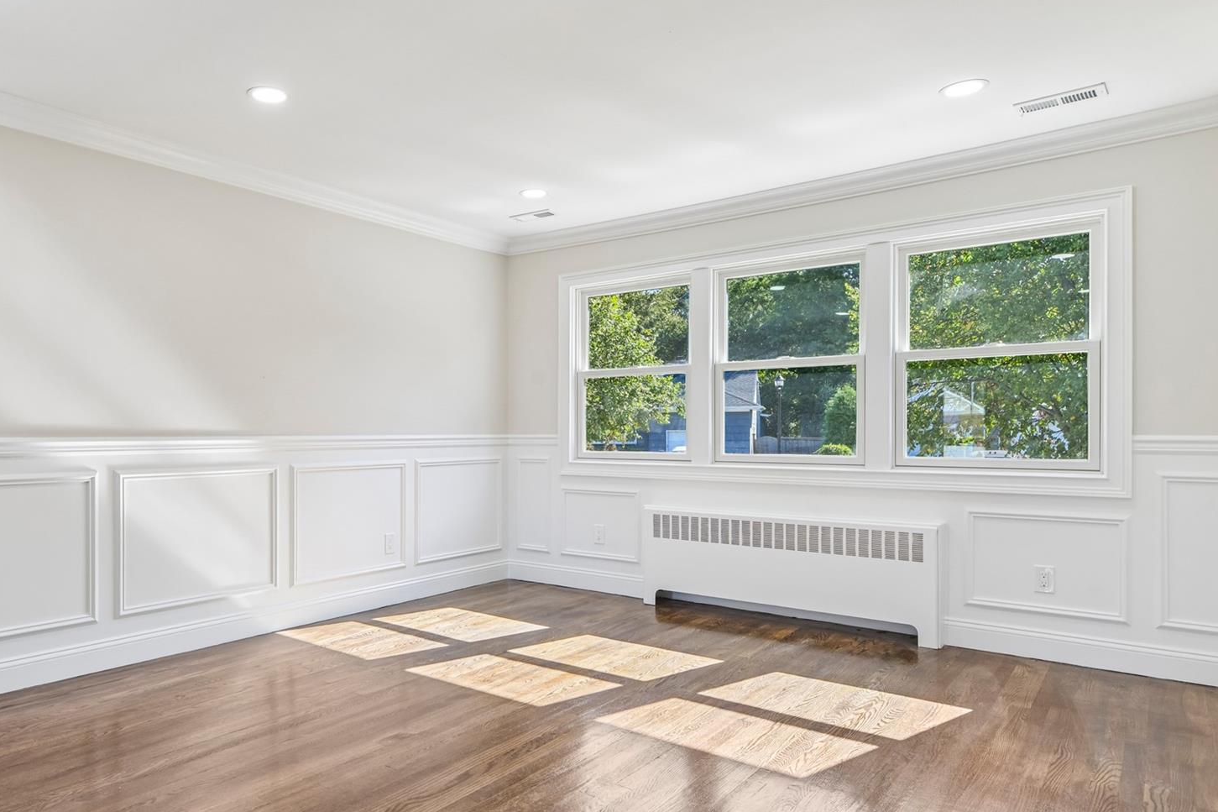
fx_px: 812
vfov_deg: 53.1
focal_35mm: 24
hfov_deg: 72.9
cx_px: 480
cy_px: 432
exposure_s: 1/60
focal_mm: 17
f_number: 9
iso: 200
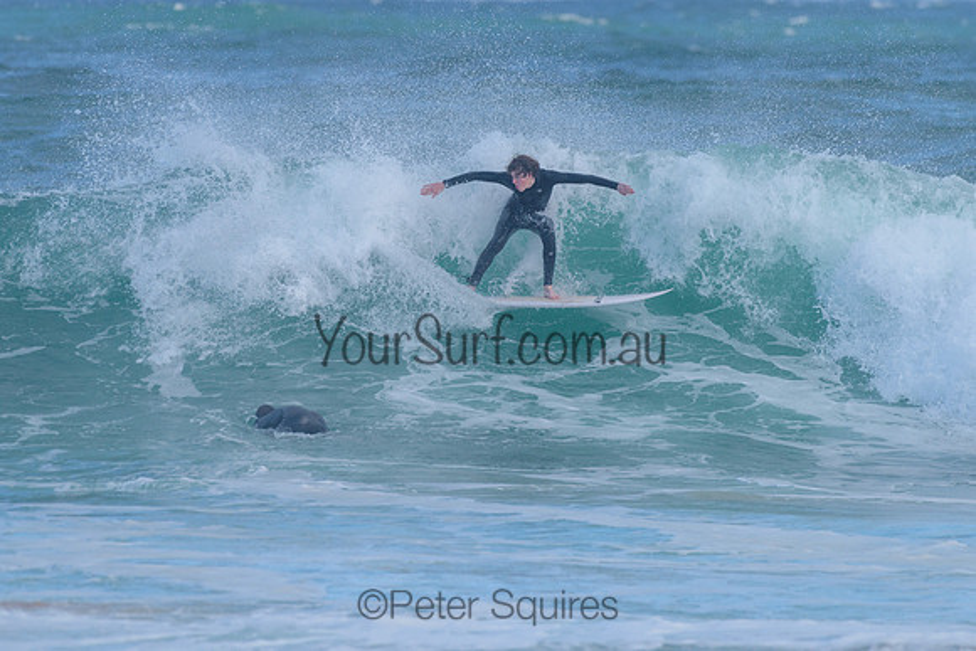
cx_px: 525
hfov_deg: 3.4
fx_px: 16611
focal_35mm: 613
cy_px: 258
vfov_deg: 2.2
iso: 400
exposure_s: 1/2000
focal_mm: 500
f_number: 5.6
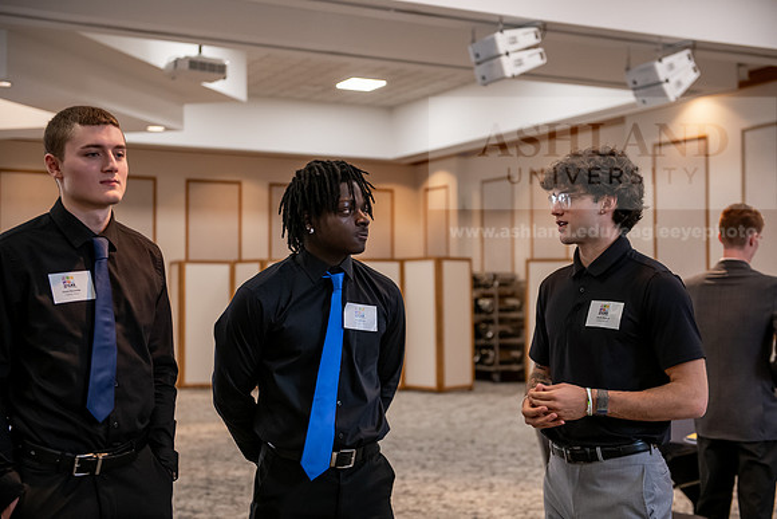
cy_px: 260
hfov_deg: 36.2
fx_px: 1187
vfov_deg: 24.6
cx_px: 388
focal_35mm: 55
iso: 2000
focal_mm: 55
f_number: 3.2
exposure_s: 1/160
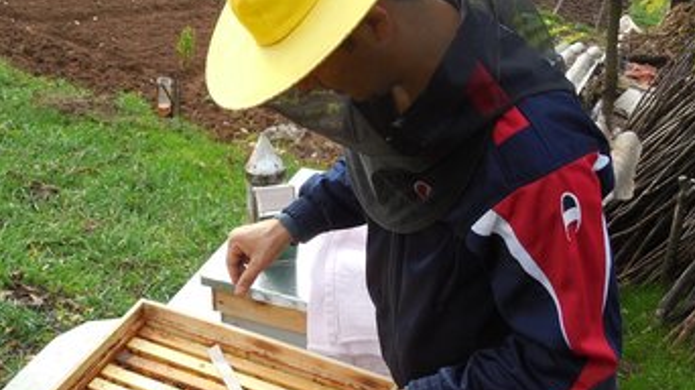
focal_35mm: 48
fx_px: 884
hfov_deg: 42.9
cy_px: 226
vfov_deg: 24.9
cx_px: 352
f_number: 3.9
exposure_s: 1/125
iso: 125
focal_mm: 7.8
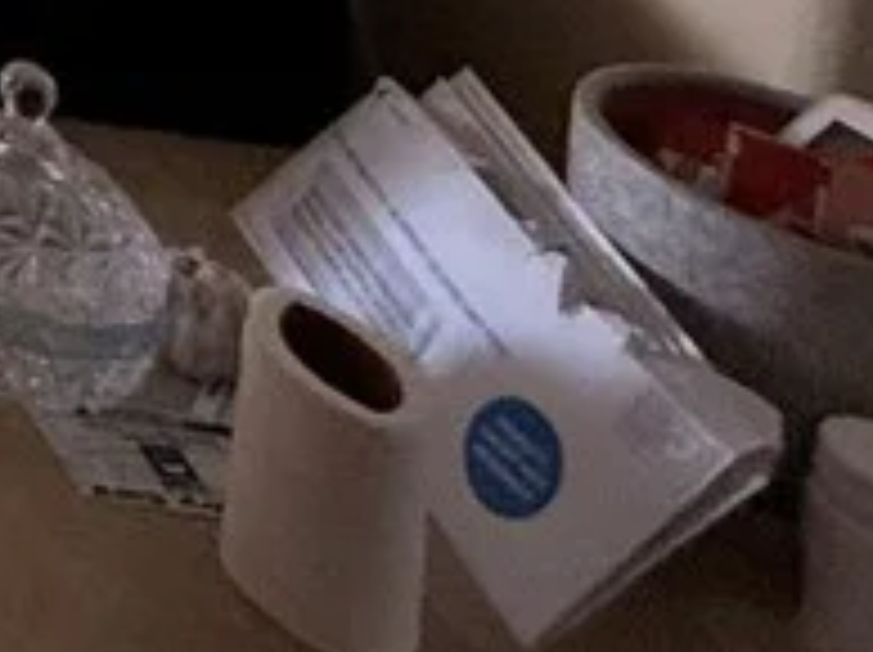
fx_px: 1864
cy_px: -935
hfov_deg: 14.9
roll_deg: -1.7
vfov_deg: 13.8
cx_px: -1242
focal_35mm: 74
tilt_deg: -3.6
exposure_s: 1/120
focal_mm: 2.22
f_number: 2.2
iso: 250
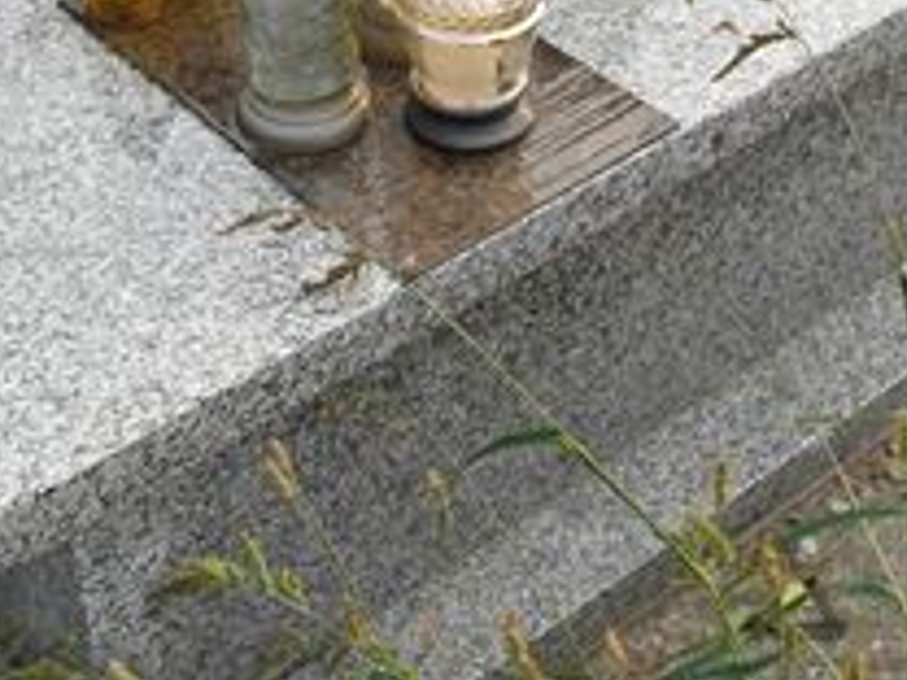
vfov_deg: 18.4
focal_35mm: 74
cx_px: 419
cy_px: -227
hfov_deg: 26.3
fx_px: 1939
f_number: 3.4
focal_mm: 5.2
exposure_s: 1/125
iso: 80
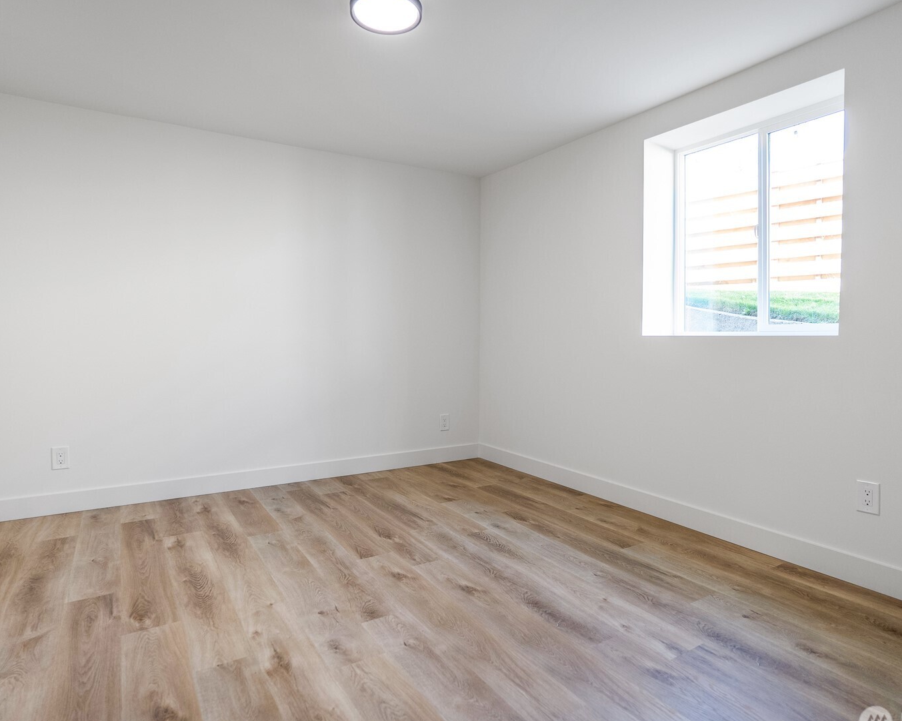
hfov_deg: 80.4
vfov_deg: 68.1
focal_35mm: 20
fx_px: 534
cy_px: 371
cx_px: 456
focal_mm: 17
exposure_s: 1/80
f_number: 2.8
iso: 400
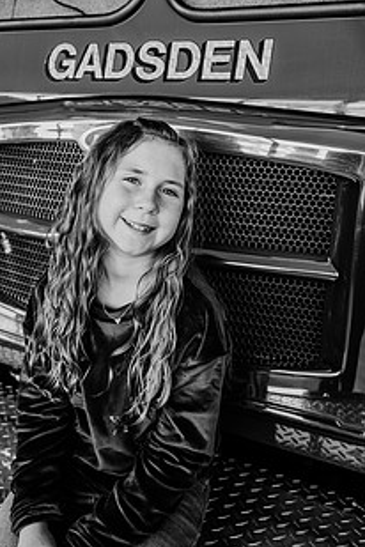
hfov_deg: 37.6
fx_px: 532
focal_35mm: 35
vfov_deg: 54.0
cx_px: 135
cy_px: 218
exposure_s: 1/250
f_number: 3.2
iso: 250
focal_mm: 24
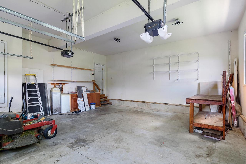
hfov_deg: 90.0
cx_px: 123
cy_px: 86
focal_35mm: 18
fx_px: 123
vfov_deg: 67.4
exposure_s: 1/6
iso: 400
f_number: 8
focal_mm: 16
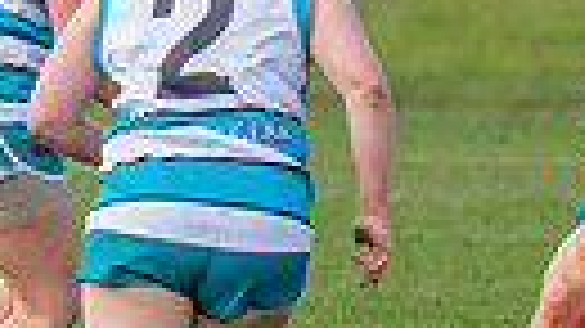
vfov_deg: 1.0
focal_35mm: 1207
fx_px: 18715
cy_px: 98
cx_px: 1149
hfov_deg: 1.8
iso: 900
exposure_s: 1/1600
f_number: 5.3
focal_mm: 210
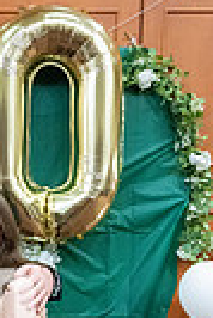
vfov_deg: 23.7
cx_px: -72
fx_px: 717
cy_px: 335
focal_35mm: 81
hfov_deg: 15.9
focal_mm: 24
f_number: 4
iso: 6400
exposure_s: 1/125
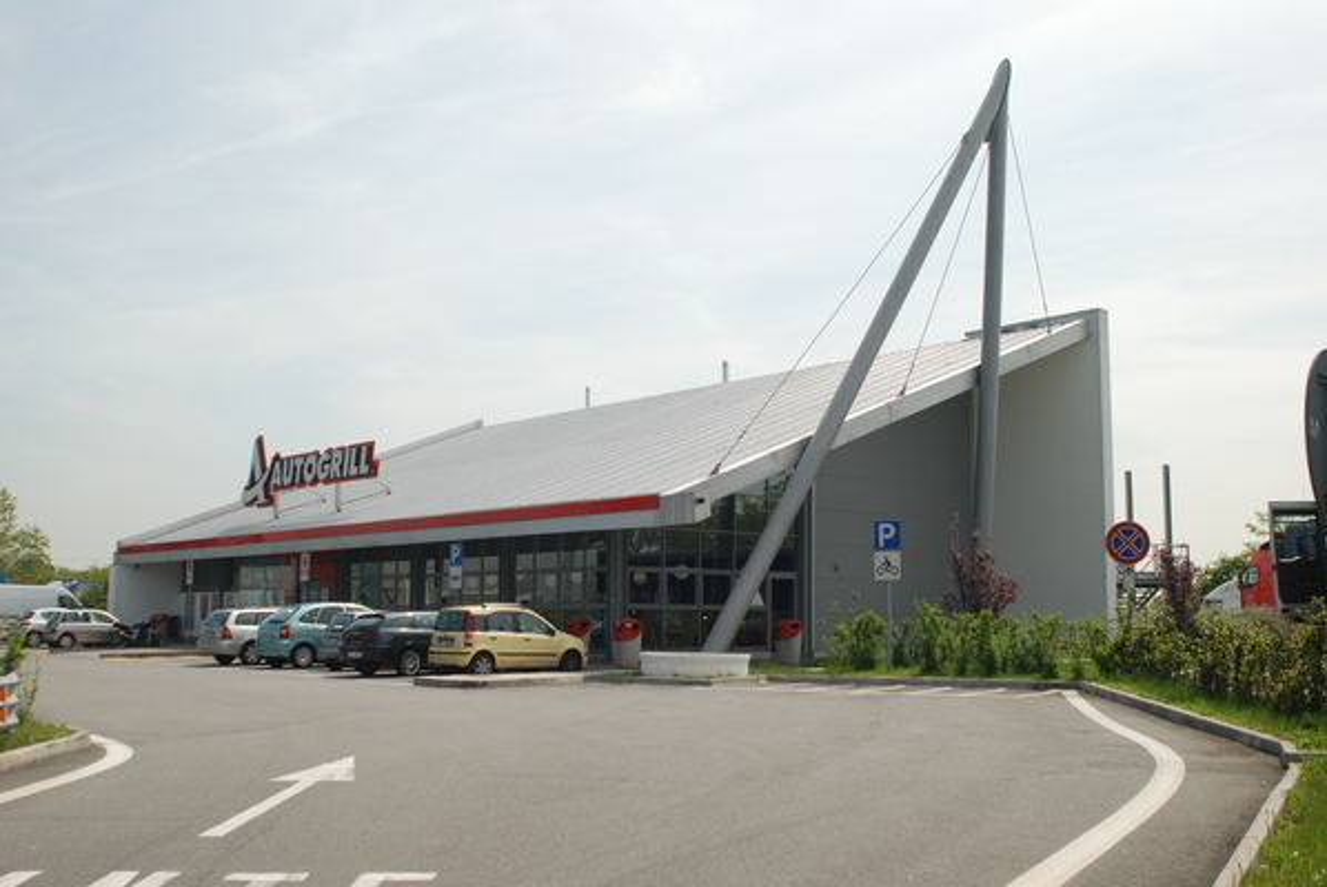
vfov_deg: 37.0
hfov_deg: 53.1
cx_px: 664
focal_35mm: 36
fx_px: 1328
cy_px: 444
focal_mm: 24
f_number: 8
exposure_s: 1/250
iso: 100
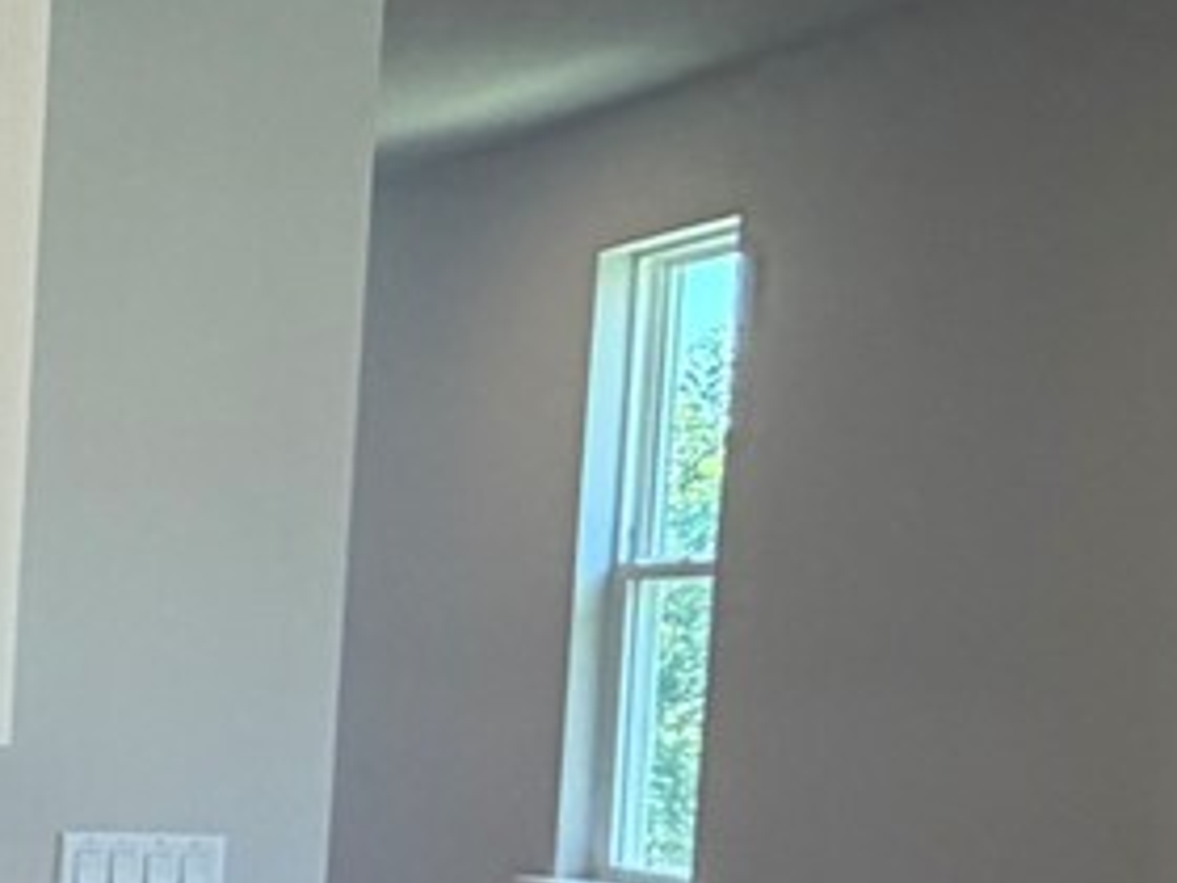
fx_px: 2720
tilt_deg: -4.4
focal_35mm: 80
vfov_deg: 18.0
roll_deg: +0.2
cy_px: 858
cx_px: -1597
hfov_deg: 15.1
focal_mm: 2.22
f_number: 2.2
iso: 125
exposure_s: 1/120
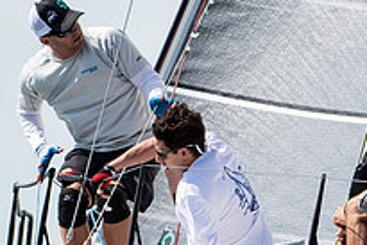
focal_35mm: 1019
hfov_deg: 2.0
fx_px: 10395
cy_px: 335
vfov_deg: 1.4
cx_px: 435
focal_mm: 240
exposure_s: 1/3200
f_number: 5.6
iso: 400
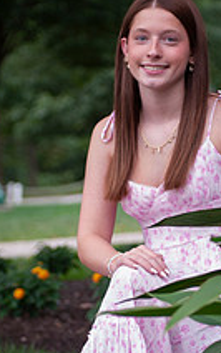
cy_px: 191
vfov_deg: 9.8
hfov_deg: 6.2
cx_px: 99
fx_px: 2057
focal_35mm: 214
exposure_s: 1/125
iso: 100
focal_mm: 66
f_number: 2.8
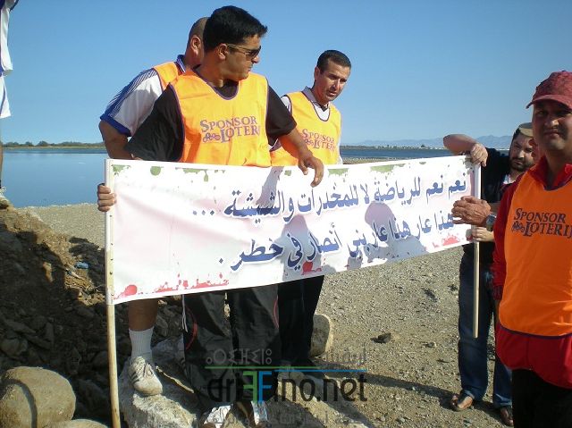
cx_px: 286
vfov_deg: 37.7
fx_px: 627
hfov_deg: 49.0
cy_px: 214
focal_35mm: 38
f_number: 4.6
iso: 50
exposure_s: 1/434
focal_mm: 6.3
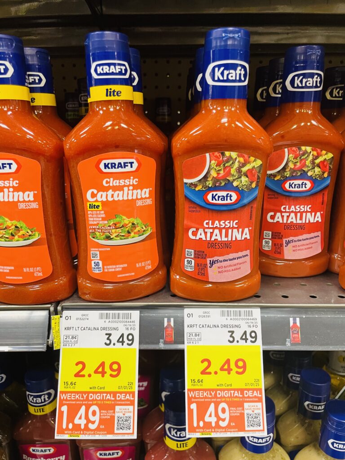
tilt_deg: -16.8
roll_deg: +0.7
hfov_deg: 53.1
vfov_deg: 67.3
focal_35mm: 26
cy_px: 230
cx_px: 172
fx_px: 346
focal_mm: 4.2
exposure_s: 1/60
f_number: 1.6
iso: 200
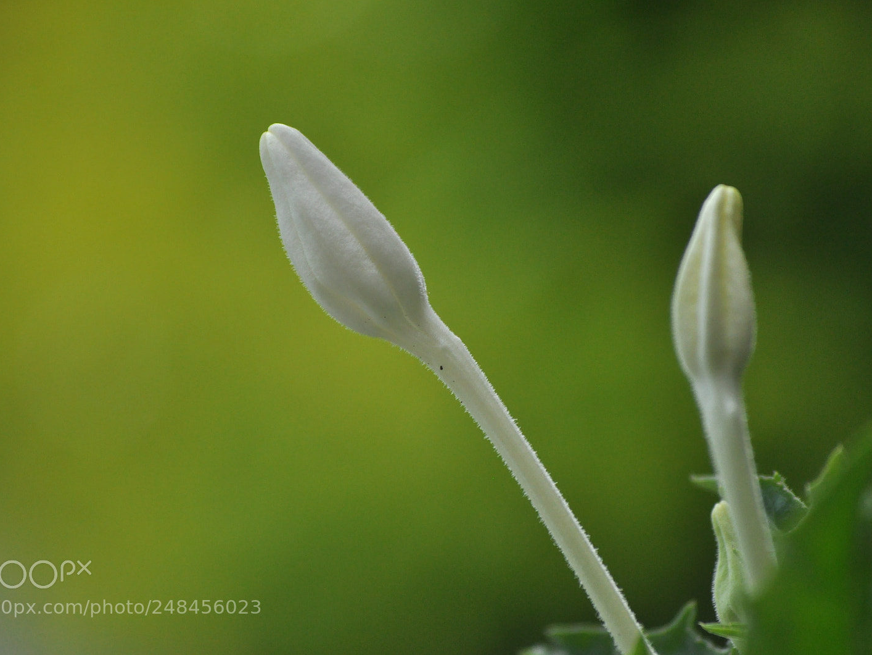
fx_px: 8214
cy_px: 328
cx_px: 432
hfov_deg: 6.1
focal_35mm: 326
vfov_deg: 4.6
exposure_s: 1/1250
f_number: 5.6
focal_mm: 200
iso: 800
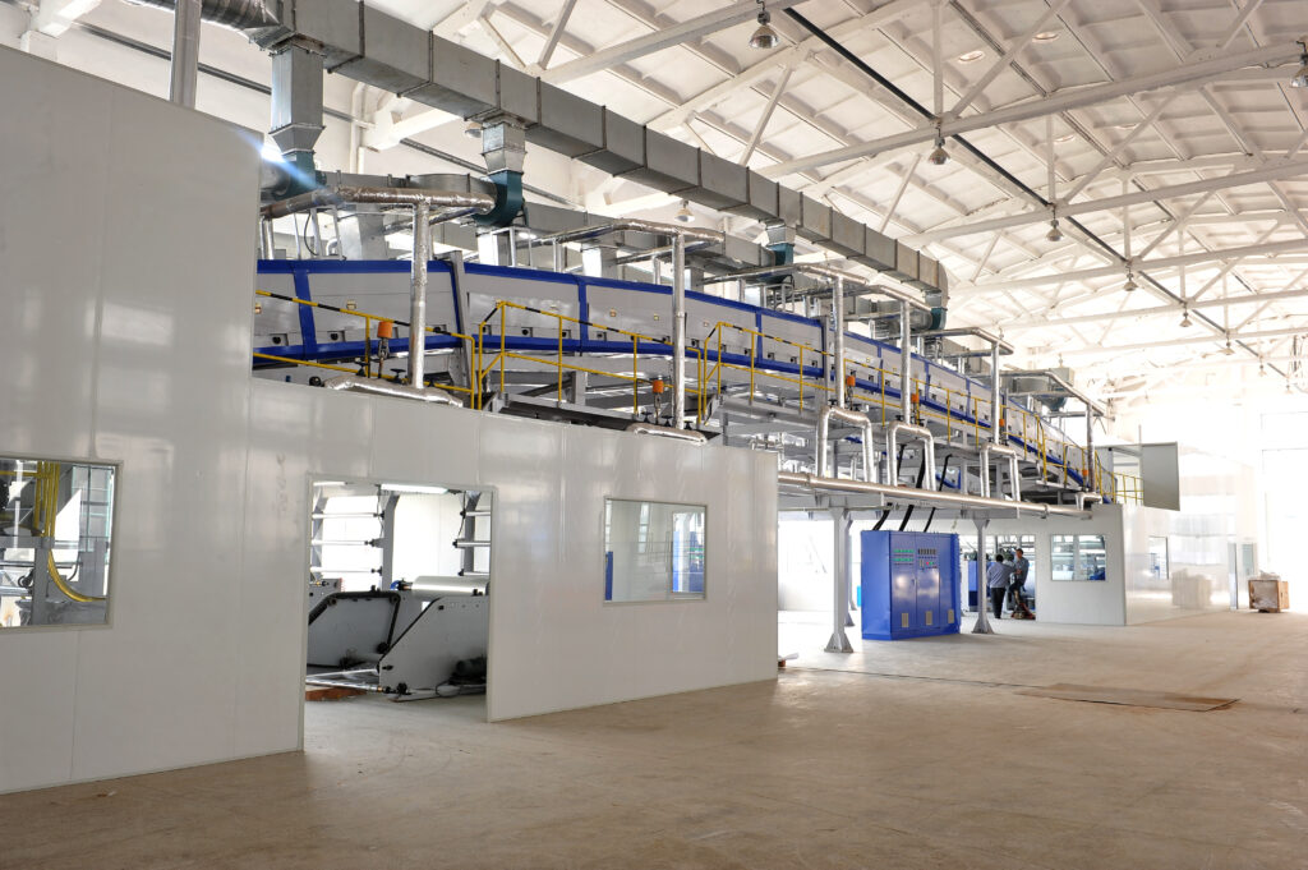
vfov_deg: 41.1
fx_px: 1162
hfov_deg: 58.8
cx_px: 654
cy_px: 435
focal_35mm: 32
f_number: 13
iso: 250
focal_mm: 32
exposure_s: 1/4
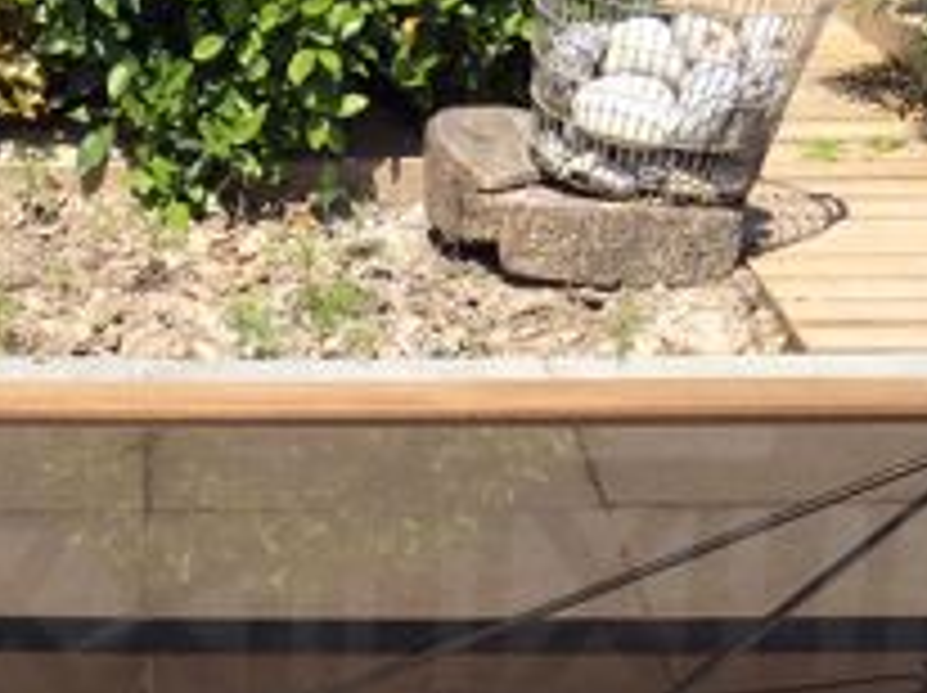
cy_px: 878
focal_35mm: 93
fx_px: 2488
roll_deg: +1.8
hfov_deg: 20.8
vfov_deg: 15.2
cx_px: 171
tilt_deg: -30.4
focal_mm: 3.3
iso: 32
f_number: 2.4
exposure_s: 1/1506
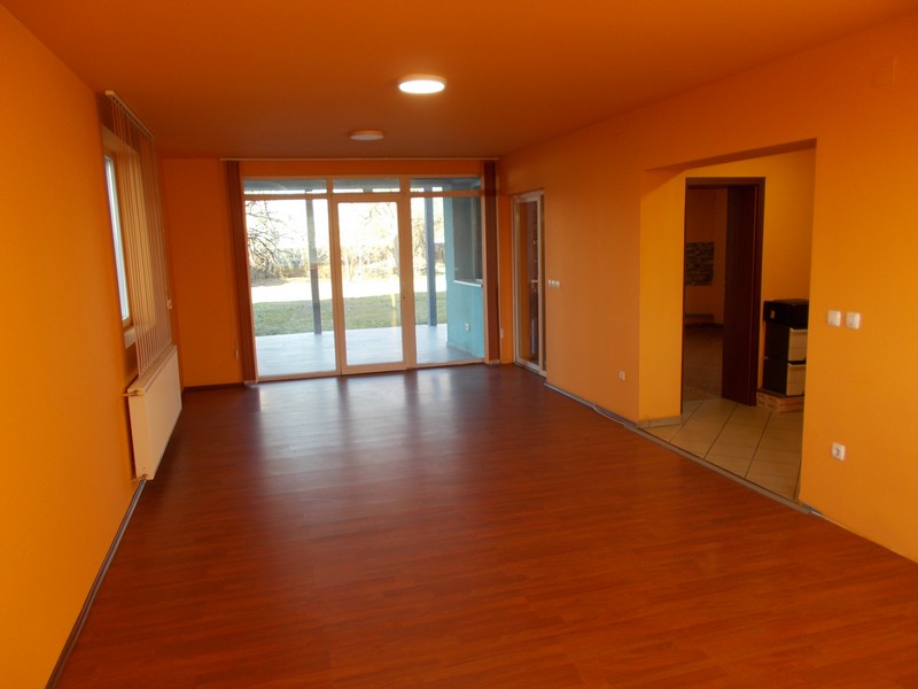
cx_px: 459
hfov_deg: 67.3
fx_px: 690
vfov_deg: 53.1
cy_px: 344
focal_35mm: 26
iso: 80
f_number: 3.2
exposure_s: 1/40
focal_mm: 4.6
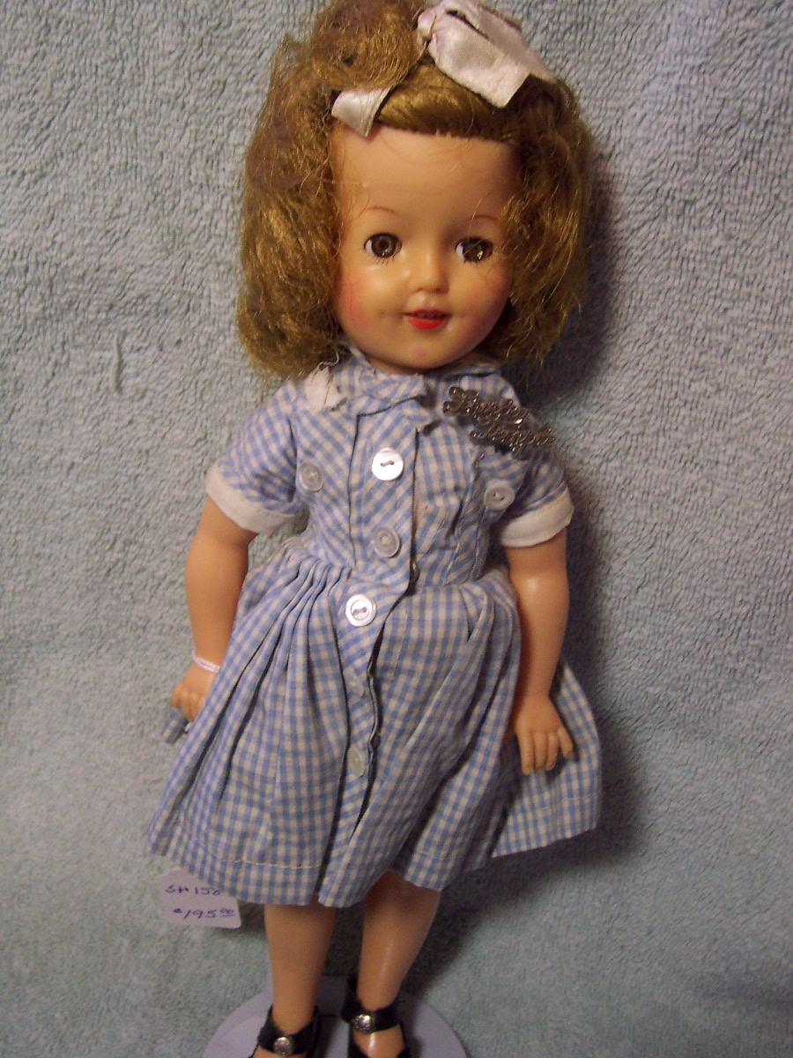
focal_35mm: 37
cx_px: 396
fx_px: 1130
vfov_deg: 50.1
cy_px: 529
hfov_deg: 38.7
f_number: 2.8
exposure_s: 1/30
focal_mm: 5.6
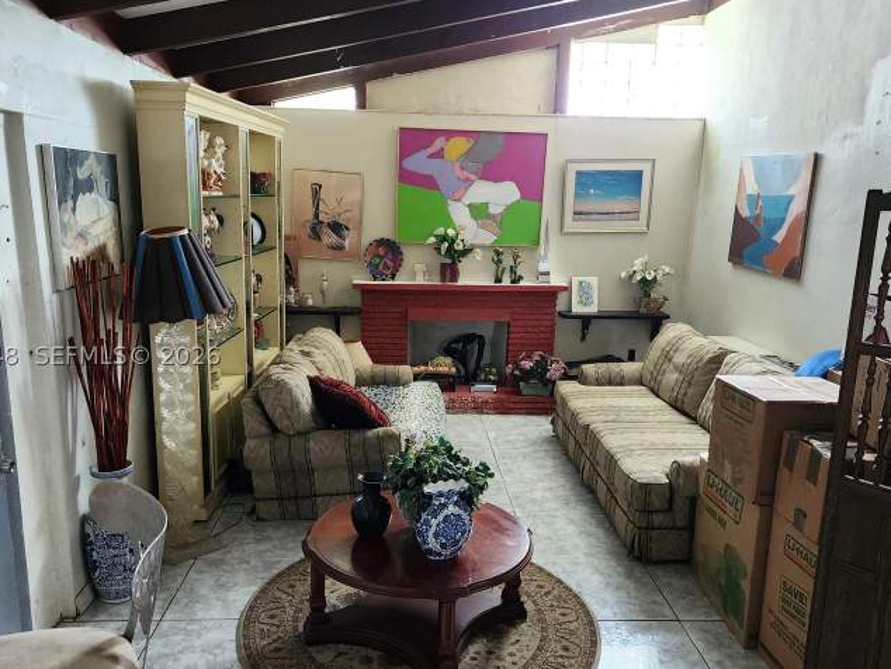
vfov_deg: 48.2
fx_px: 747
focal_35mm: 29
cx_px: 436
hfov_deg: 61.6
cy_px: 356
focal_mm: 6.4
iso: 640
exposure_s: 1/40
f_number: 1.8
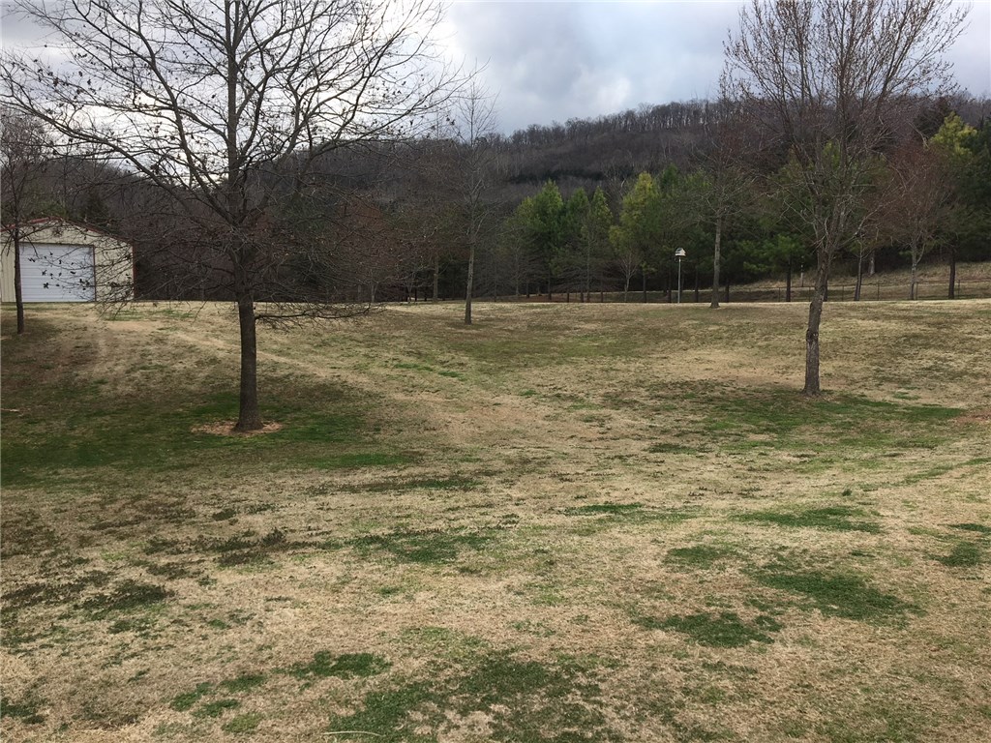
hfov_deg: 61.7
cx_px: 496
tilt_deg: -6.0
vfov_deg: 48.2
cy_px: 372
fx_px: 830
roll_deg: -0.1
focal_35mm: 29
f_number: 2.2
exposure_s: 1/746
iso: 25
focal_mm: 4.15
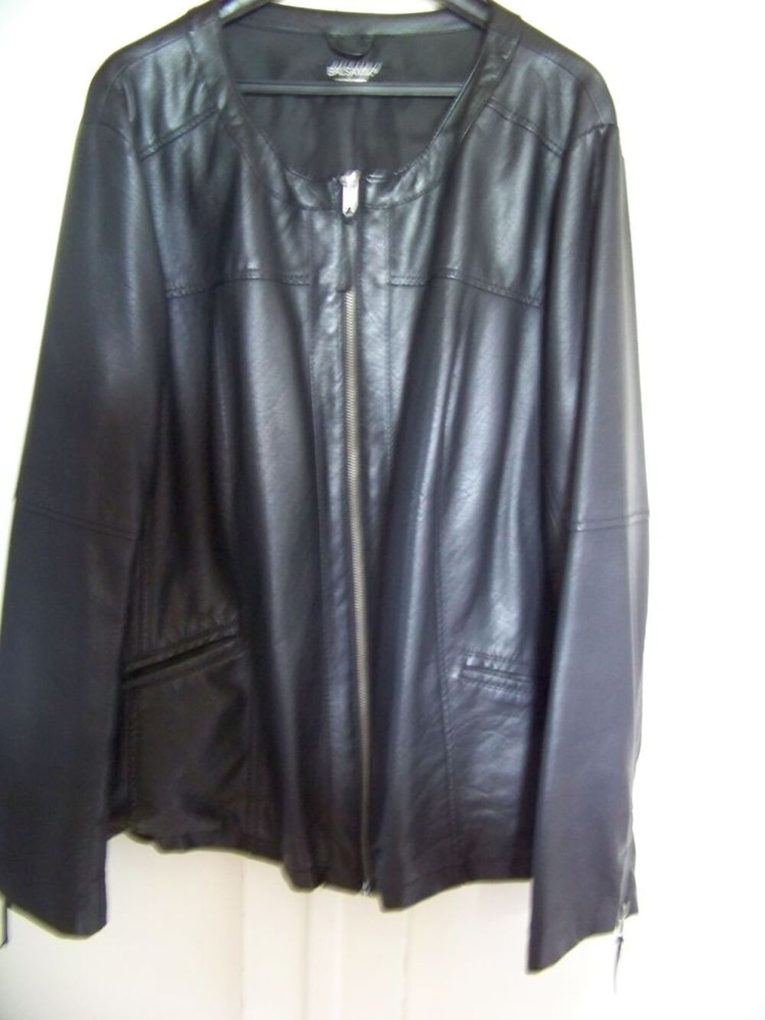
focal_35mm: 36
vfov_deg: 51.4
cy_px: 510
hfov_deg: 39.7
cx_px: 382
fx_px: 1061
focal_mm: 5.85
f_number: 2.8
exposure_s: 1/2
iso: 400
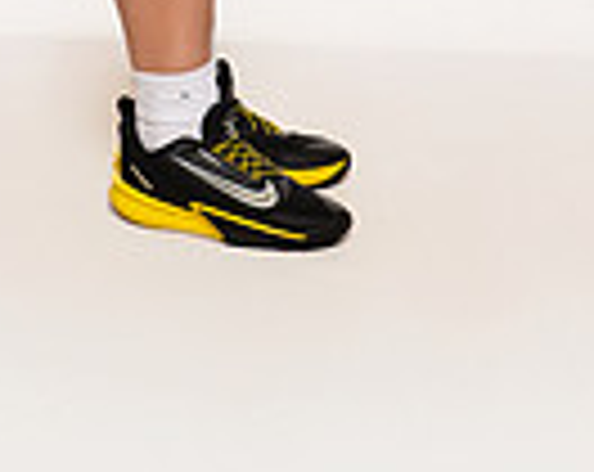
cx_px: 135
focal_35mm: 167
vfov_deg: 8.6
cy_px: -526
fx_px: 2929
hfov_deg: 11.5
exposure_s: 1/320
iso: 800
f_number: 7.1
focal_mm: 52
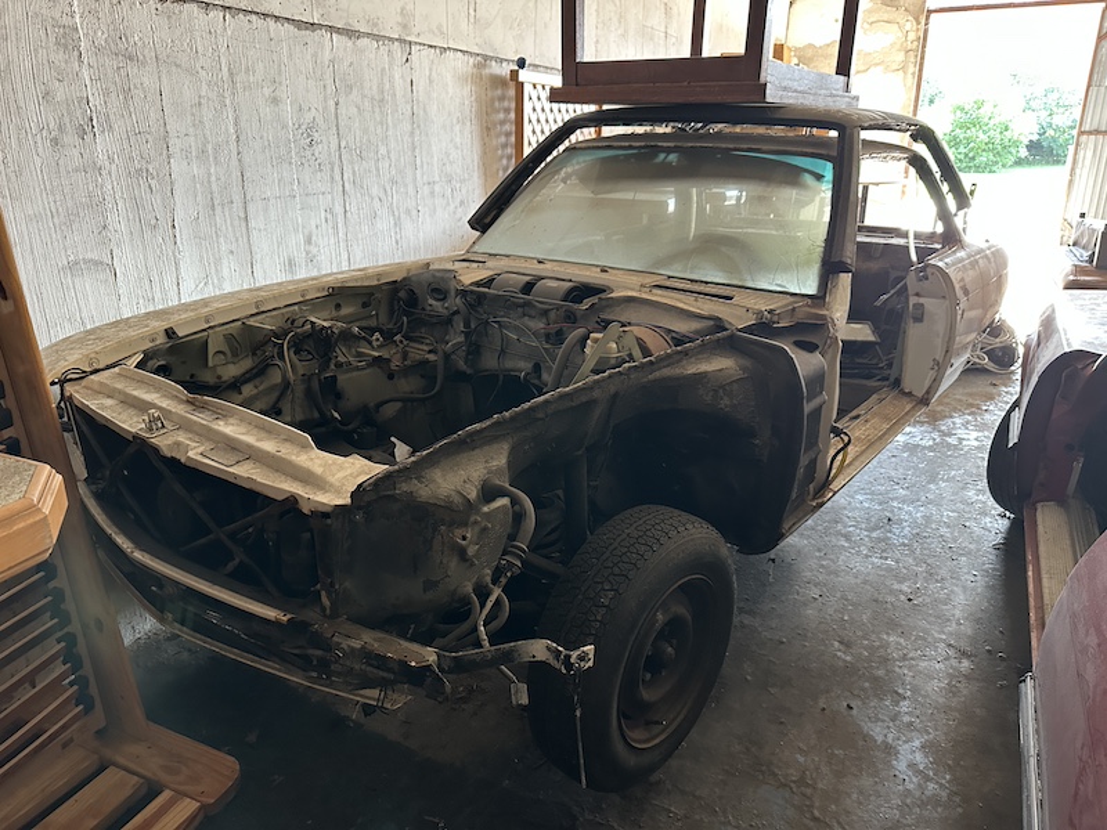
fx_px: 768
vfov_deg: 56.8
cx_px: 554
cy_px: 415
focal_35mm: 24
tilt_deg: -18.2
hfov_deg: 71.6
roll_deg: +0.4
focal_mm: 6.86
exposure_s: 1/60
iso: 500
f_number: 1.78
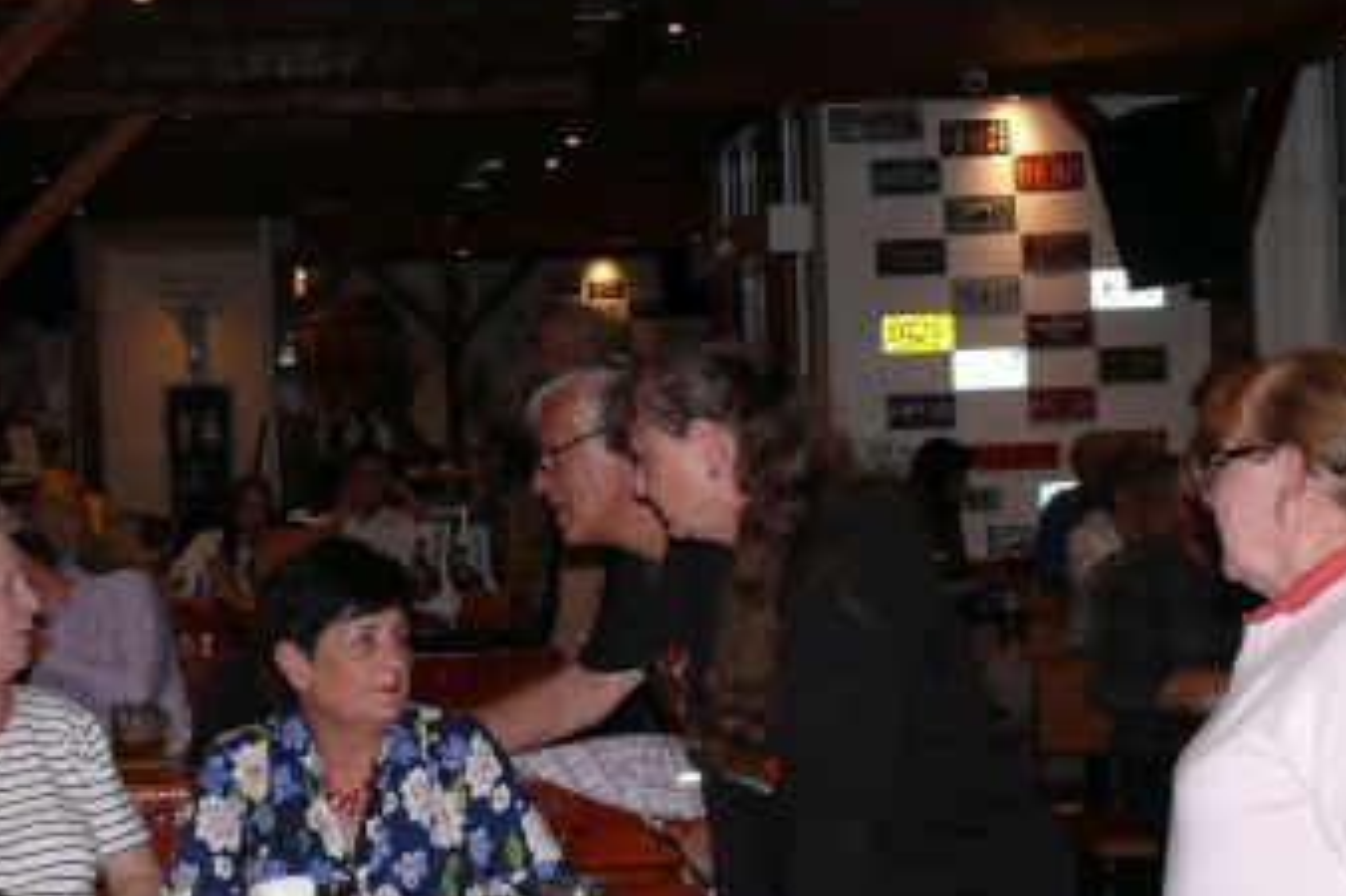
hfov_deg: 29.1
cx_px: 478
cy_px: 597
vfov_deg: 19.7
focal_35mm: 69
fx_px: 2578
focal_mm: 7.4
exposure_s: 1/30
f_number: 2.8
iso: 100
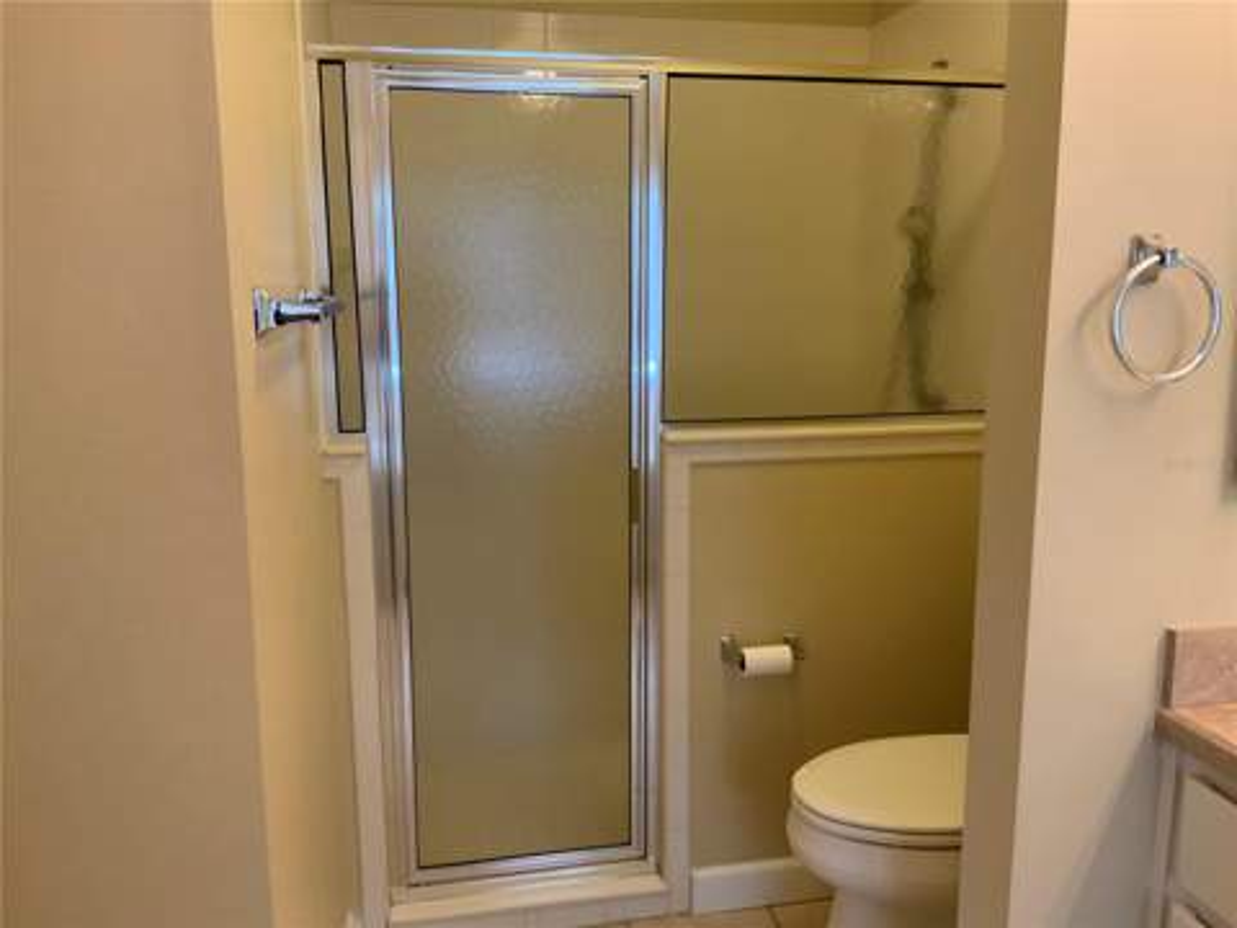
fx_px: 1036
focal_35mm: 29
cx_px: 618
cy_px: 464
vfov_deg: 48.2
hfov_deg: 61.7
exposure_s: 1/60
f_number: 1.8
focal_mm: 3
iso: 125
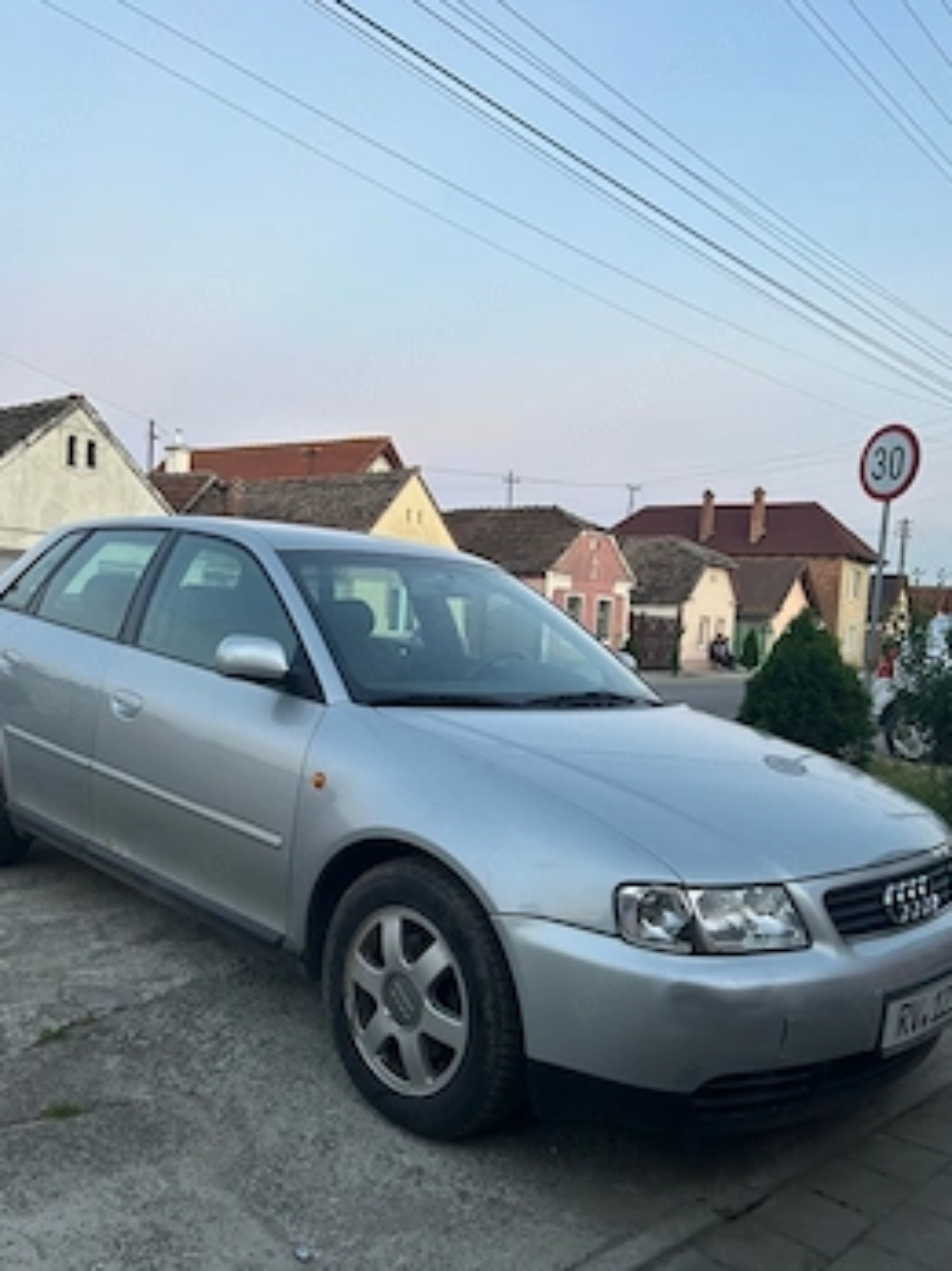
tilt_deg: -3.5
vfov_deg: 59.9
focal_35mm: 30
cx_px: 472
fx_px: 1101
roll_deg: -3.7
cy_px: 692
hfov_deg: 46.8
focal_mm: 5.7
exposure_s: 1/68
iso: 125
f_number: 1.5
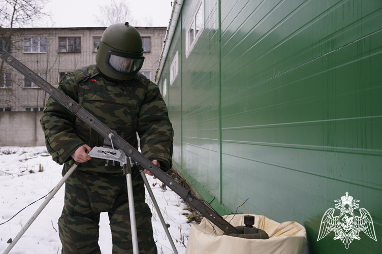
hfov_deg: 46.4
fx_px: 445
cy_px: 127
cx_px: 191
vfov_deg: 31.8
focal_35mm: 42
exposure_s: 1/160
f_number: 4.5
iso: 640
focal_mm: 28
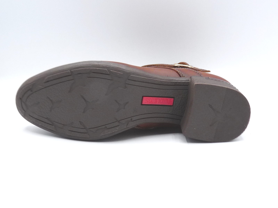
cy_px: 104
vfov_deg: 30.3
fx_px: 385
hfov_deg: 39.7
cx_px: 139
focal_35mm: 48
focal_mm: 4.8
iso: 100
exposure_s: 1/160
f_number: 4
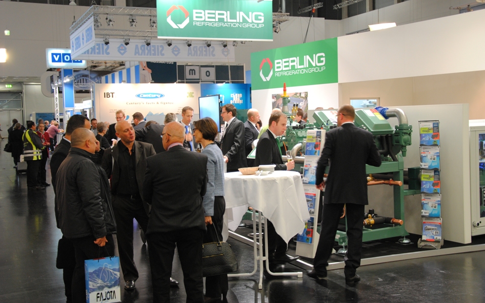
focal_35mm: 47
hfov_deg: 42.7
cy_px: 140
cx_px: 244
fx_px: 621
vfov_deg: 27.4
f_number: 4.2
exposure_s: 1/20
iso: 400
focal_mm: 30
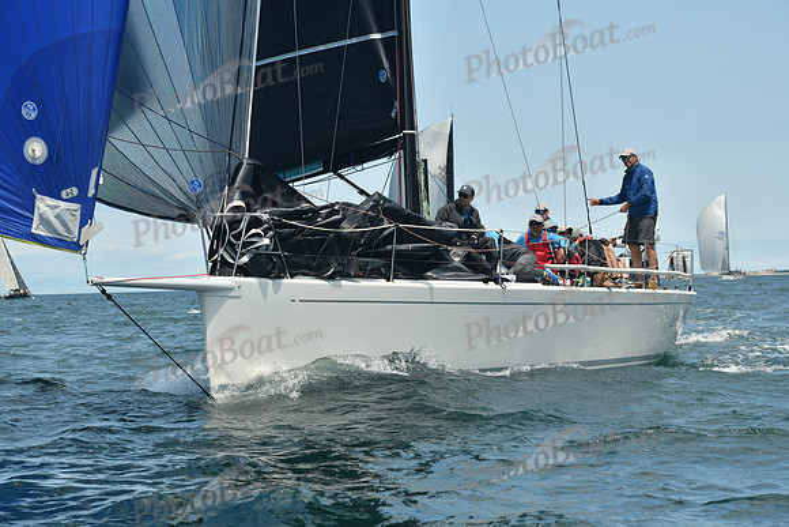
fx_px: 2192
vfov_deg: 13.7
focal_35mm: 100
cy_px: 264
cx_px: 394
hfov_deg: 20.4
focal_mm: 100
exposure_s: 1/640
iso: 320
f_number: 8
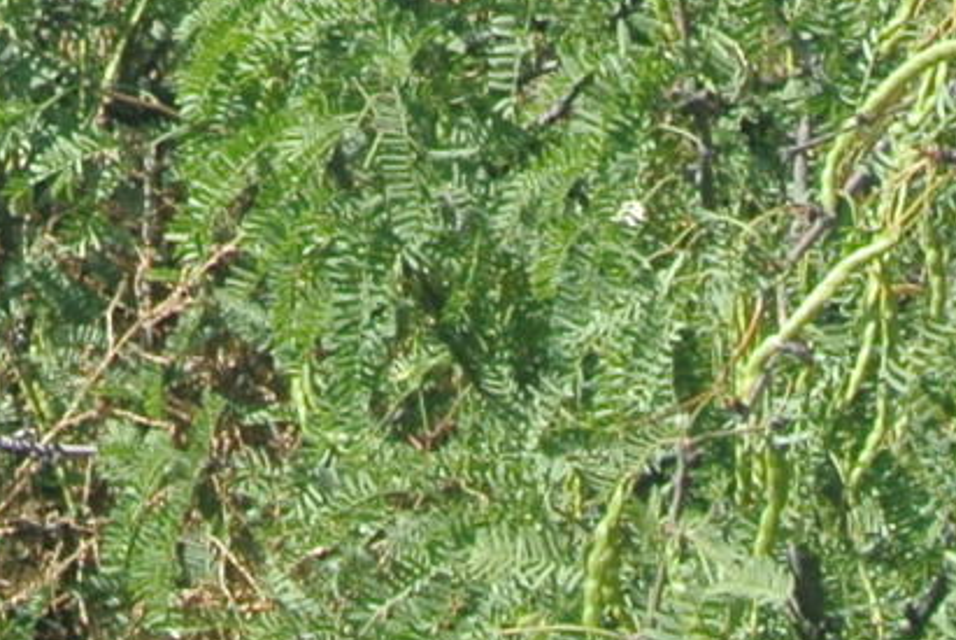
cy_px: -1180
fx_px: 7576
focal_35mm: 285
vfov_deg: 4.7
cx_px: -600
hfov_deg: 7.1
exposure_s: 1/500
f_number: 4
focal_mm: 14.5
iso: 100
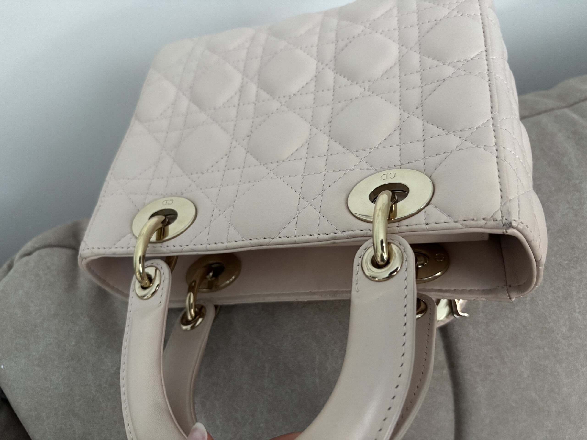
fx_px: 441
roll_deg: +14.5
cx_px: 294
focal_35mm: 26
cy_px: 220
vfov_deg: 53.1
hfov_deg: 67.3
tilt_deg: -37.0
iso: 500
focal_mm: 5.96
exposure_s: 1/57
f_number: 1.6
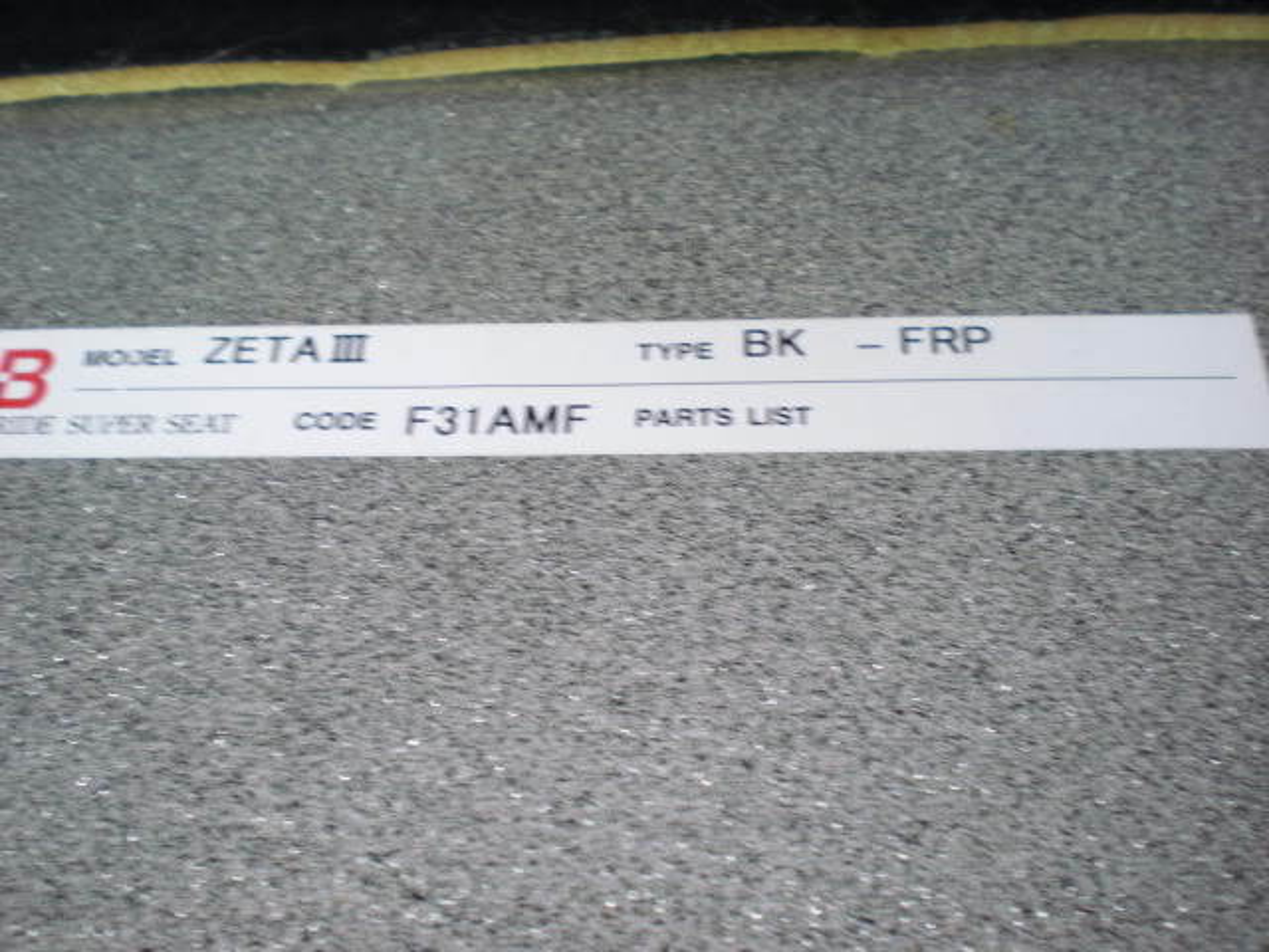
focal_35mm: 38
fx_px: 1393
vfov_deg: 37.7
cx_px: 634
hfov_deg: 49.0
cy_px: 476
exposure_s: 1/40
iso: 200
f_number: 3.1
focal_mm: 6.3
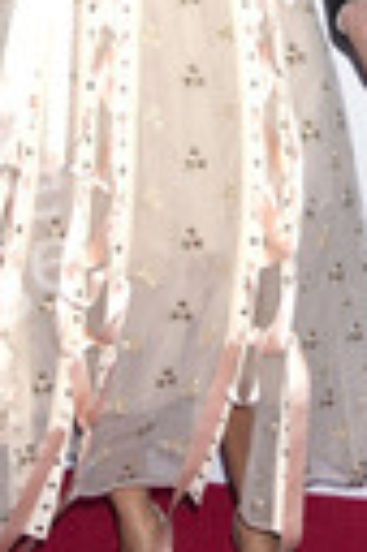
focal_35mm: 144
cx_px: 328
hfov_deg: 9.5
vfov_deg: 14.1
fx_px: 2208
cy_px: 52
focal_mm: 46
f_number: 5.6
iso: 640
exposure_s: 1/200
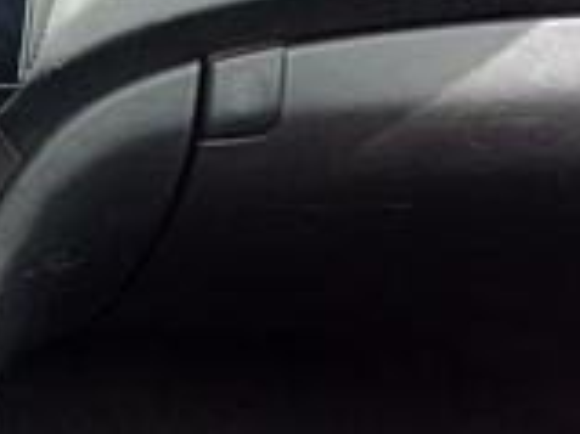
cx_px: -529
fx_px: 1858
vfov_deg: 13.3
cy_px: 162
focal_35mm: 111
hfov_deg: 14.9
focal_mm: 3.73
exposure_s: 1/132
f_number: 2.2
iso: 113
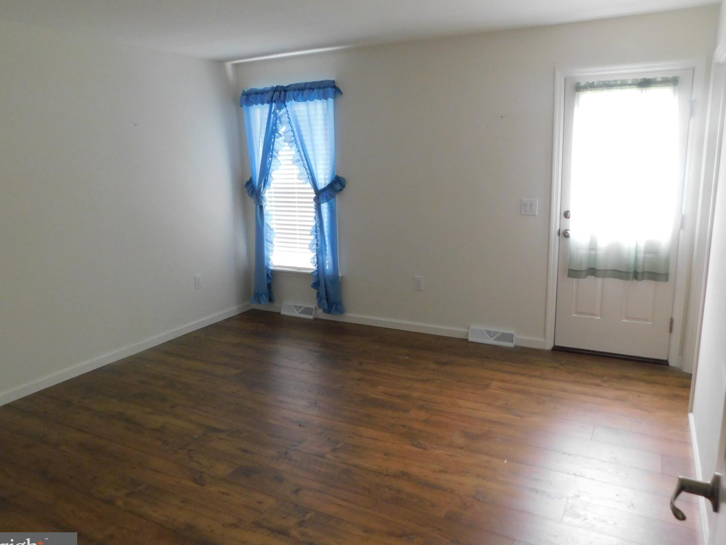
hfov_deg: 67.3
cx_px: 375
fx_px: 545
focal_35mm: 26
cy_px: 269
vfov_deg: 53.1
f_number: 3
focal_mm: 4.1
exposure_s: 1/30
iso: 360
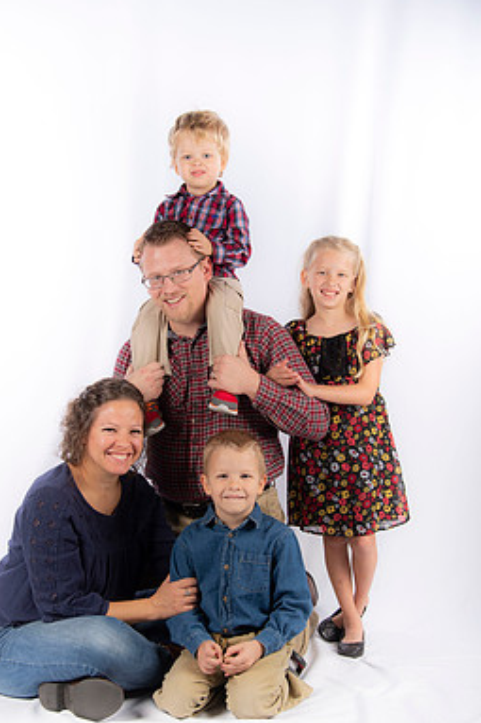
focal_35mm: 54
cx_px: 218
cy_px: 383
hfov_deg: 25.0
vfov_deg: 36.9
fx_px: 1083
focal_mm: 46
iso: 100
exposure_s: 1/200
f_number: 5.6
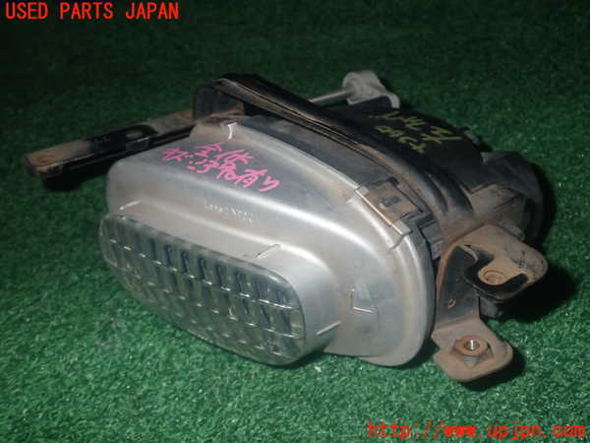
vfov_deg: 39.7
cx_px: 295
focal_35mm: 36
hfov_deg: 51.4
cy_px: 222
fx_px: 614
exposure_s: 1/40
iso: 320
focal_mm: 6.37
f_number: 7.1
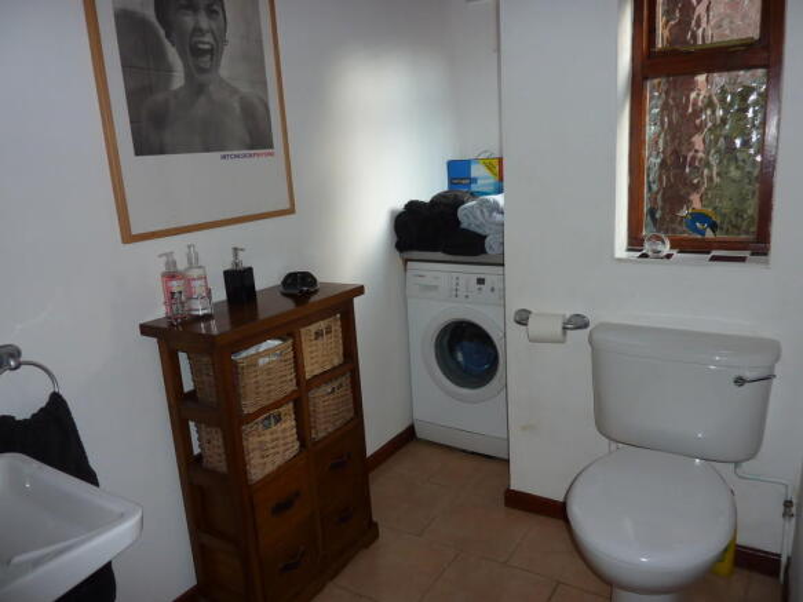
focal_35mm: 25
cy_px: 301
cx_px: 402
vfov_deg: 54.9
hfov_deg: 69.4
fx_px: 580
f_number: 3.3
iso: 100
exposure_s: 1/30
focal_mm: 4.1
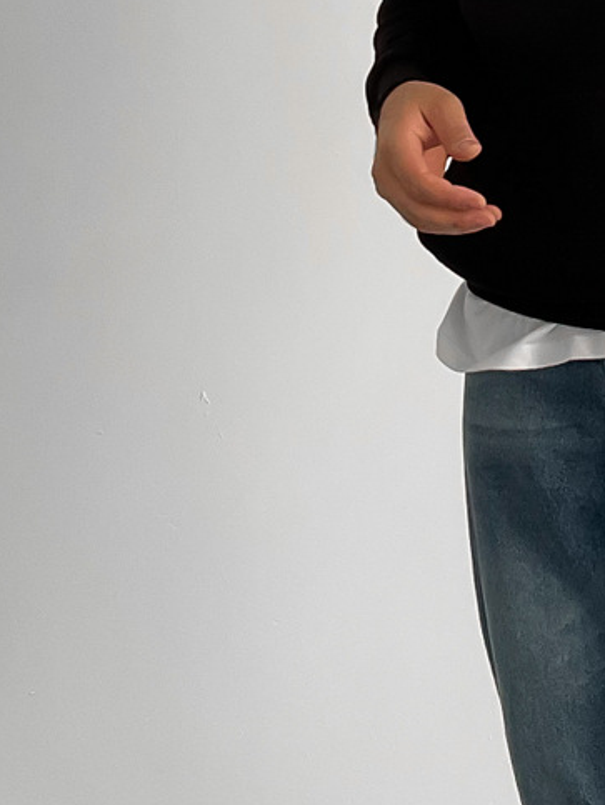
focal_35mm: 96
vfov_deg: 20.0
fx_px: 2234
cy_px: 87
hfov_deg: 15.3
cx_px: 515
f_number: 1.8
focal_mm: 3
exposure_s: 1/120
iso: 64
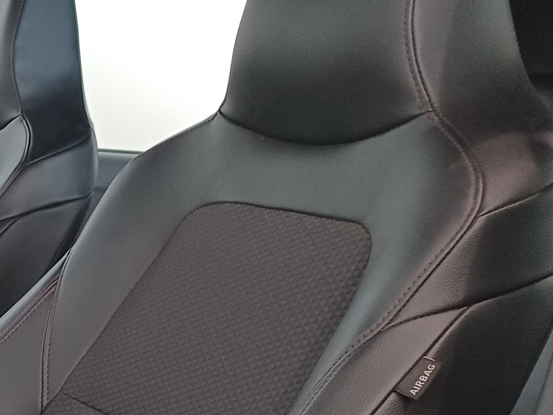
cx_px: -162
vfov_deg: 19.6
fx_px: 1150
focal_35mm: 72
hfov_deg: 23.8
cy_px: 452
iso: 320
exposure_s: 1/40
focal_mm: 4.6
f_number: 1.8
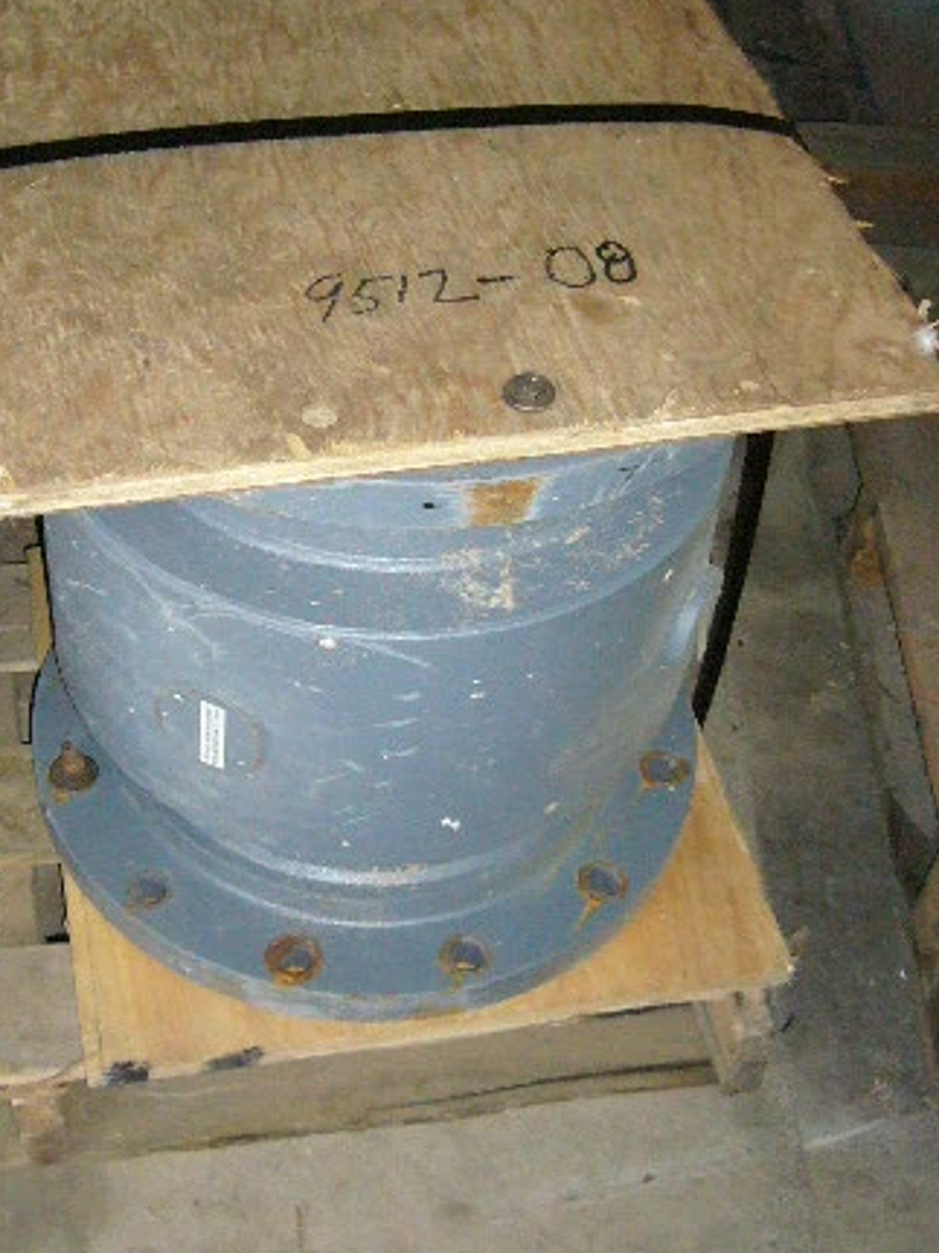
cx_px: 404
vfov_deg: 36.7
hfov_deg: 28.0
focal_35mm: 52
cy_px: 526
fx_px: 1882
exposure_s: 1/60
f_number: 2.8
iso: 400
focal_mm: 5.8
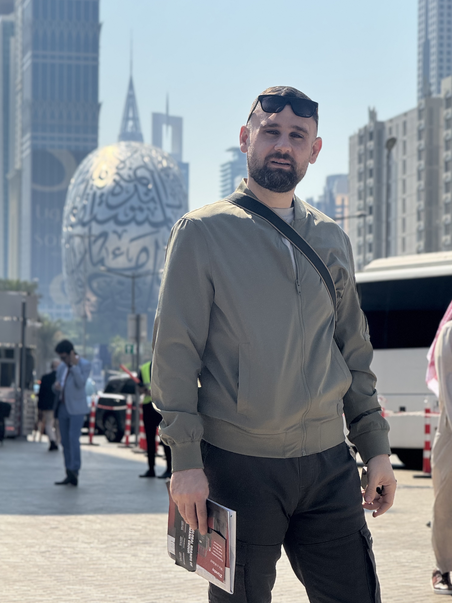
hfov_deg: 12.2
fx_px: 2107
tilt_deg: +2.7
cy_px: 300
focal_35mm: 121
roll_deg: -0.5
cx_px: 225
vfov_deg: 16.3
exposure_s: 1/2710
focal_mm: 15.66
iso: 50
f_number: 2.8
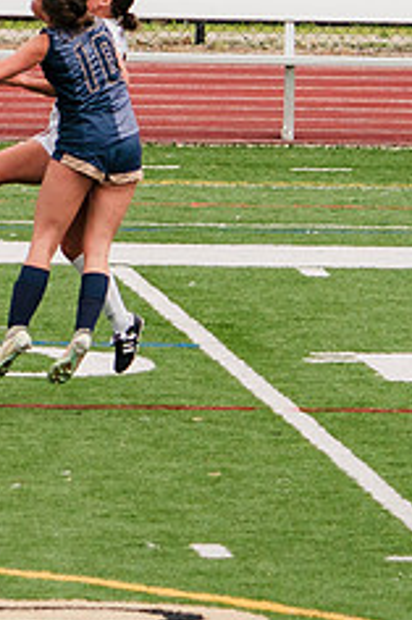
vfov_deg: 2.3
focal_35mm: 883
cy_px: 133
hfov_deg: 1.6
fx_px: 15179
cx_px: -107
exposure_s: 1/1600
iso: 400
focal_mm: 200
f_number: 5.6
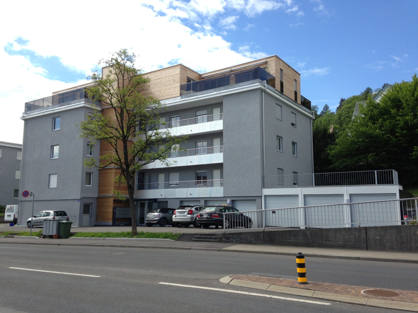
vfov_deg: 42.9
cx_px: 209
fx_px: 398
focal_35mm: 33
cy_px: 156
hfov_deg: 55.4
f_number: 2.4
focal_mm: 4.13
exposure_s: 1/919
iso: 50
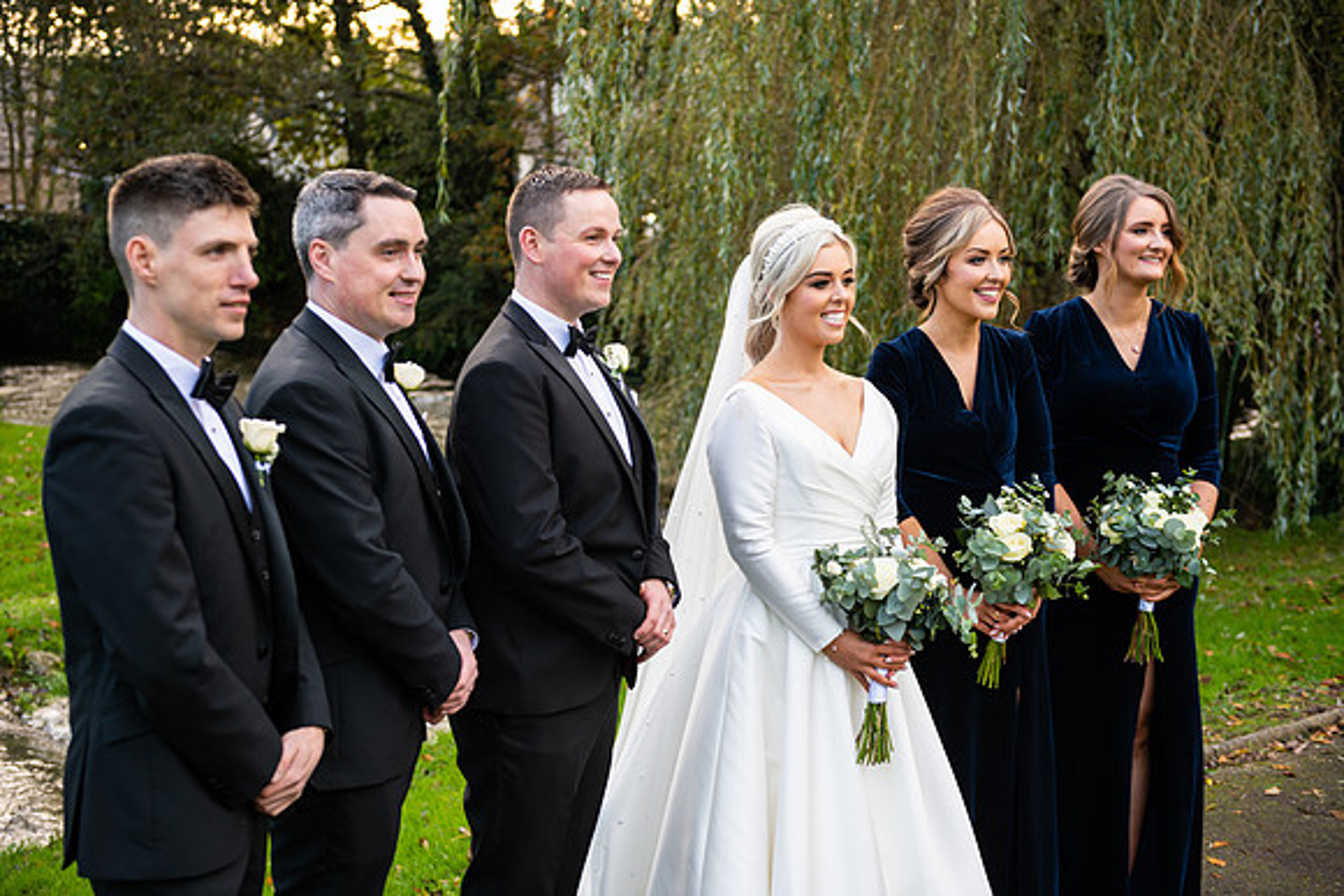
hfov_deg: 39.6
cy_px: 448
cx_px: 672
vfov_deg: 27.0
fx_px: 1867
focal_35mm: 50
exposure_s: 1/160
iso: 200
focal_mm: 50
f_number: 3.5
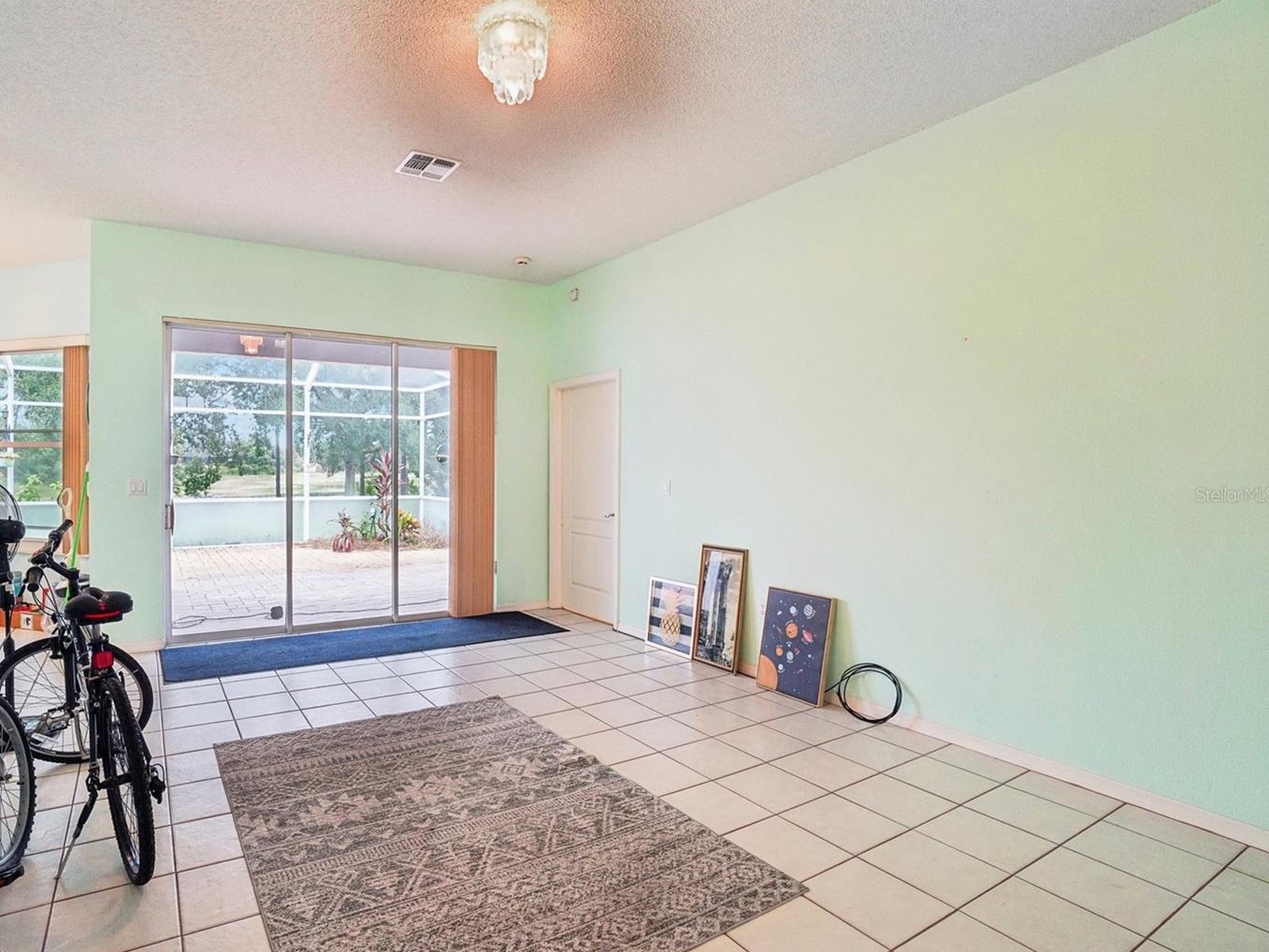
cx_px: 531
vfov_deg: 74.7
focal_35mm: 17
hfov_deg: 90.3
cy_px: 495
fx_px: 623
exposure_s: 1/10
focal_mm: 10
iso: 400
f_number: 8
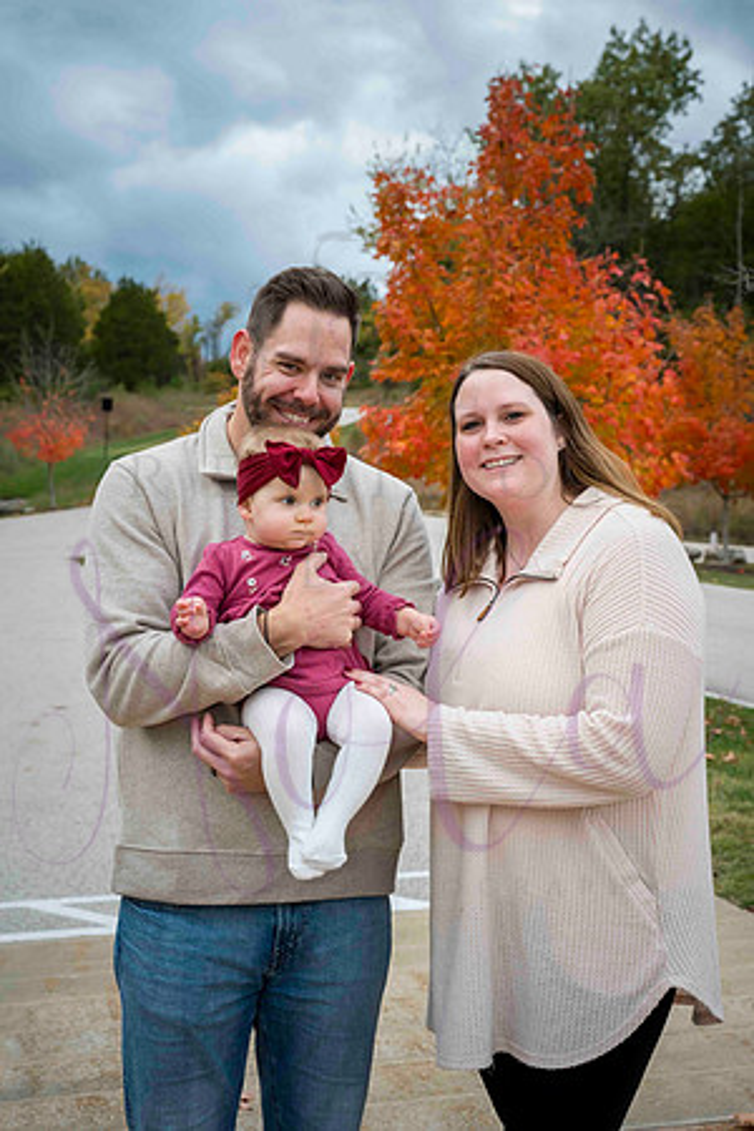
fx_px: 1602
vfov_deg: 38.9
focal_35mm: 51
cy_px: 566
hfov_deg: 26.5
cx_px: 377
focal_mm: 51
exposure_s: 1/640
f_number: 6.3
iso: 400
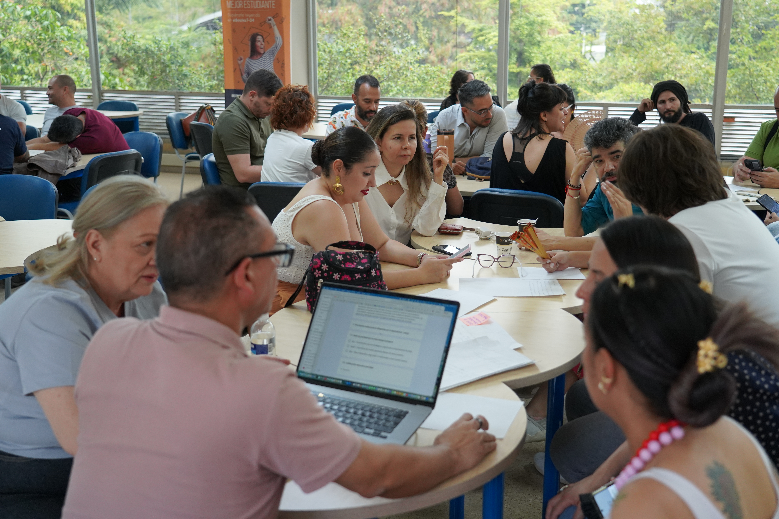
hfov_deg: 46.4
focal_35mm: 42
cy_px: 260
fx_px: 909
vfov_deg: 31.9
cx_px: 390
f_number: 4
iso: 2500
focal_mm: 42
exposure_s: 1/160
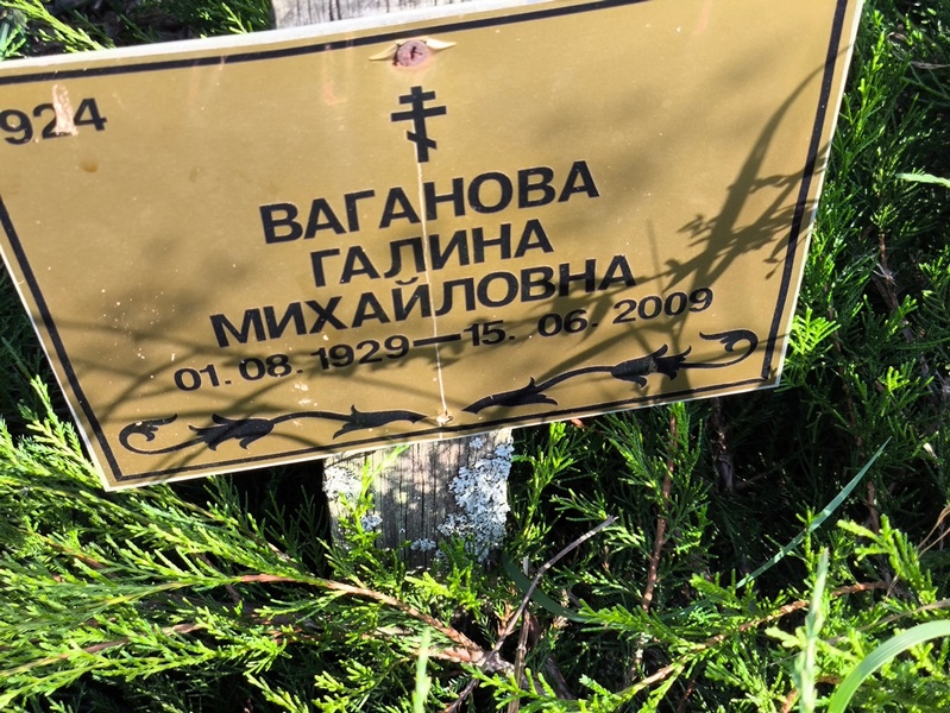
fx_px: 1373
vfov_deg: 29.1
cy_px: 356
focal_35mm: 50
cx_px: 475
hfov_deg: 38.2
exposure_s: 1/227
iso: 50
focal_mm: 4.71
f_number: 1.7
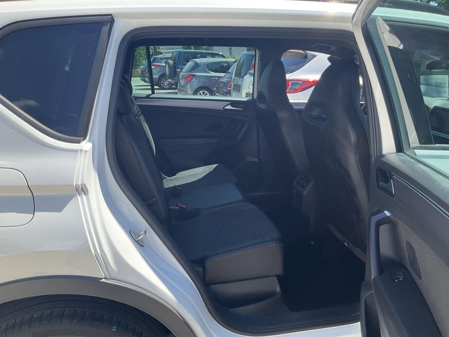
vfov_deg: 48.2
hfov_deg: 61.7
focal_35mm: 29
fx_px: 376
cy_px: 168
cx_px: 224
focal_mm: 3
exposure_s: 1/450
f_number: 1.8
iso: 25
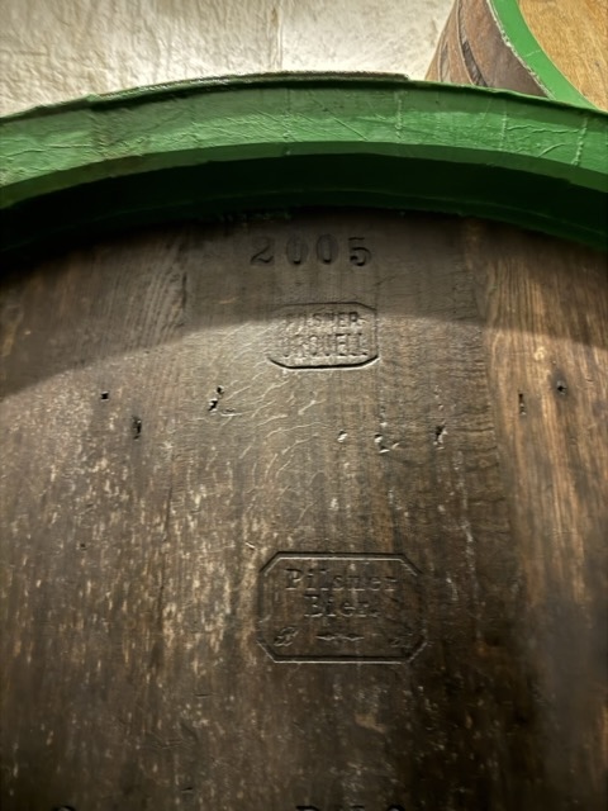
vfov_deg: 71.6
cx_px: 304
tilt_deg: +24.8
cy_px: 406
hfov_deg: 56.8
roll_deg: -0.6
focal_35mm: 24
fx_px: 562
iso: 1600
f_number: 1.78
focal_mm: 6.76
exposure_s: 1/9
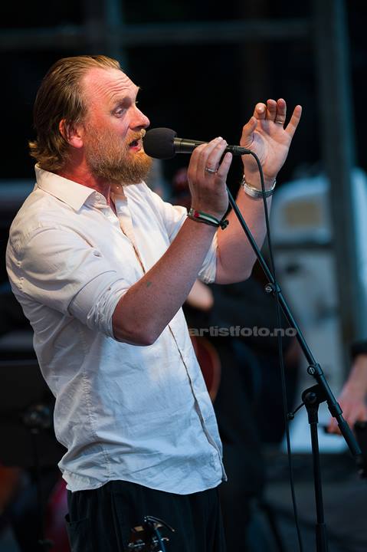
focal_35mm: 300
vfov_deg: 6.9
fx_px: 4594
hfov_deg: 4.6
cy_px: 276
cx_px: 184
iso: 1250
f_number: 2.8
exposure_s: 1/1250
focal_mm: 300
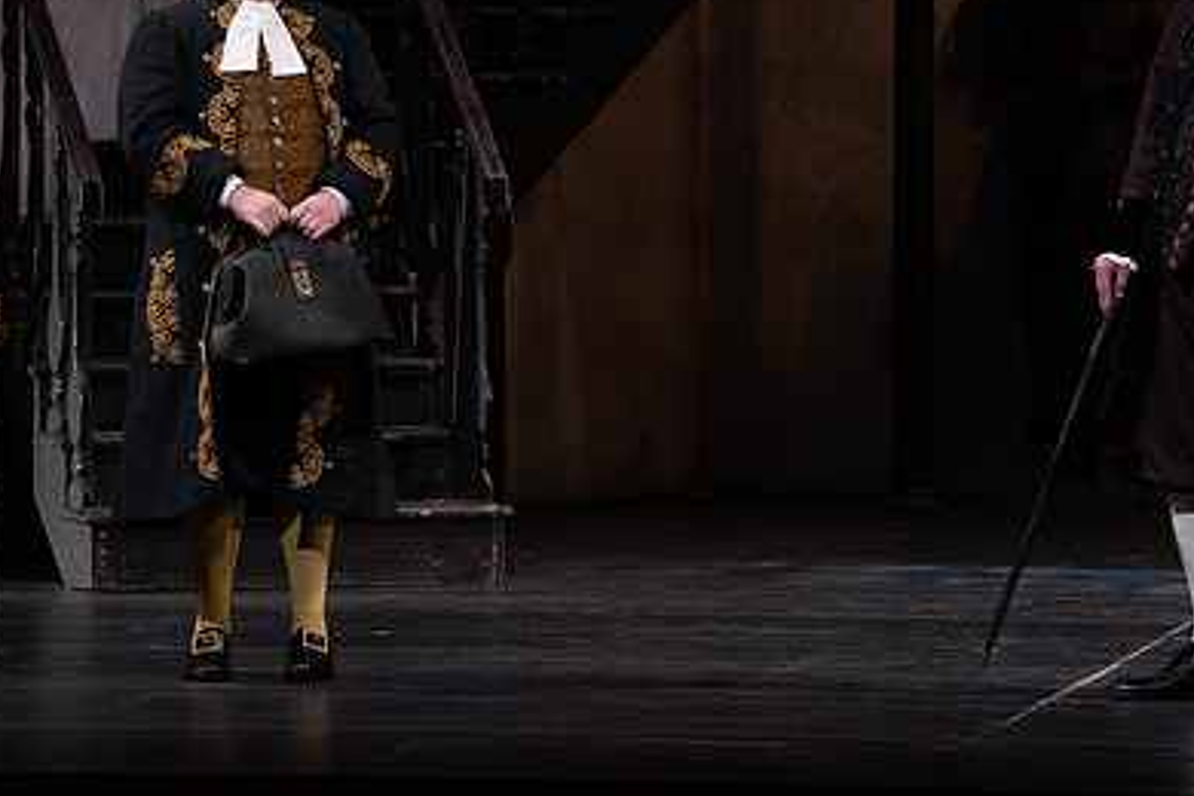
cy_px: 228
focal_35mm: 266
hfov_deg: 7.7
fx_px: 8822
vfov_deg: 5.2
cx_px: 426
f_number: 8
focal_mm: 179
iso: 3200
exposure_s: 1/250
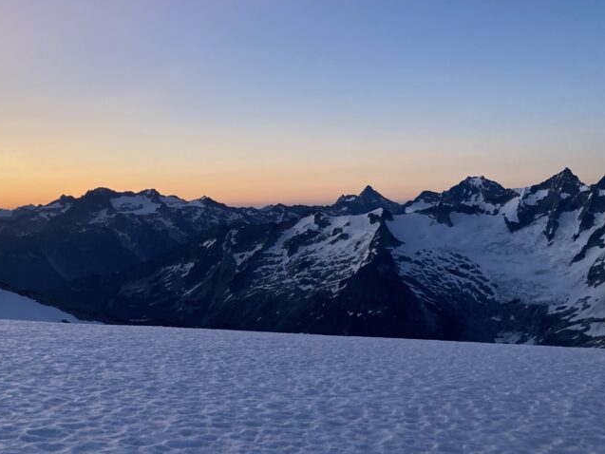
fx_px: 787
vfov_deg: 32.1
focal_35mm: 45
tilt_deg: +3.5
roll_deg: +0.8
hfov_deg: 41.8
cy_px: 173
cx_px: 231
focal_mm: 3.99
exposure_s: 1/121
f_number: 1.8
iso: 64
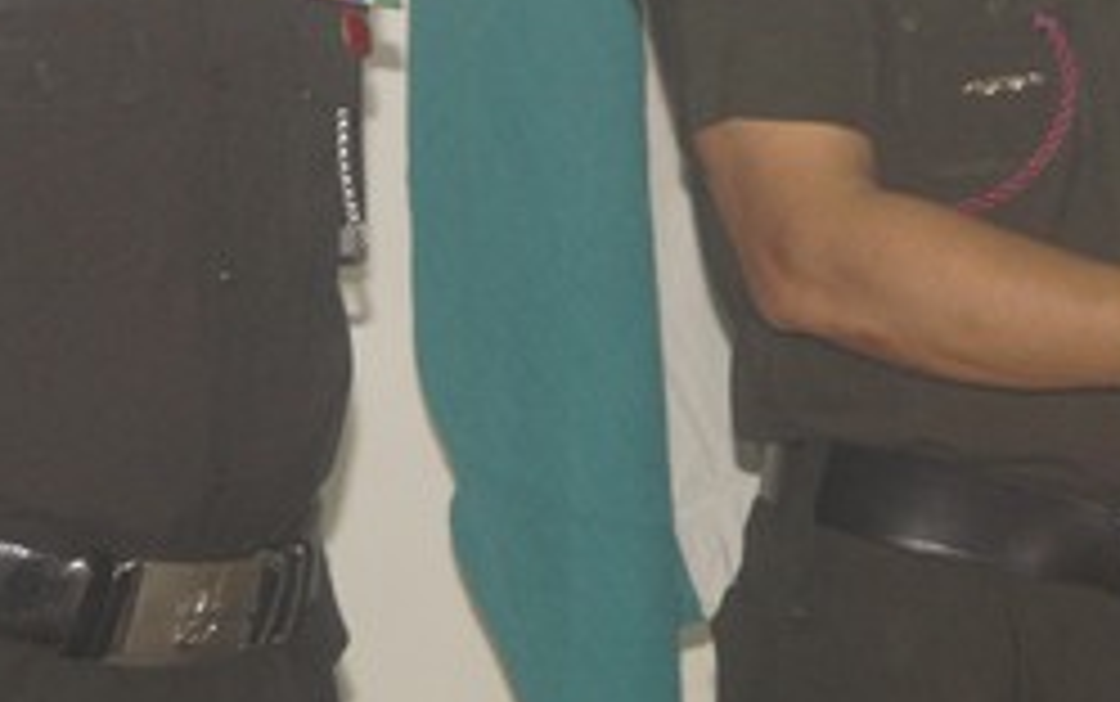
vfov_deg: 5.5
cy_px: -144
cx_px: 1093
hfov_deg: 8.8
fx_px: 7222
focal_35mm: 236
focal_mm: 55
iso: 1250
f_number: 5.6
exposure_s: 1/100
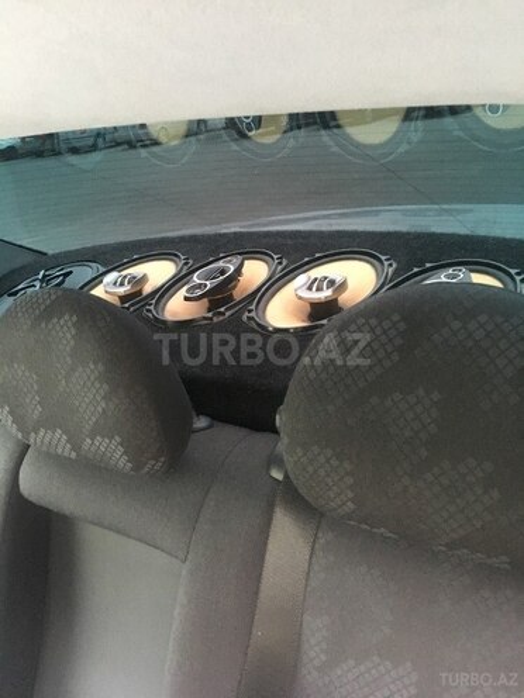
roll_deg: +9.4
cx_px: 262
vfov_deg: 61.7
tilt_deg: -24.5
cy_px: 349
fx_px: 585
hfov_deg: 48.2
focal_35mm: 29
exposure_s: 1/17
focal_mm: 4.15
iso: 250
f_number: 2.2
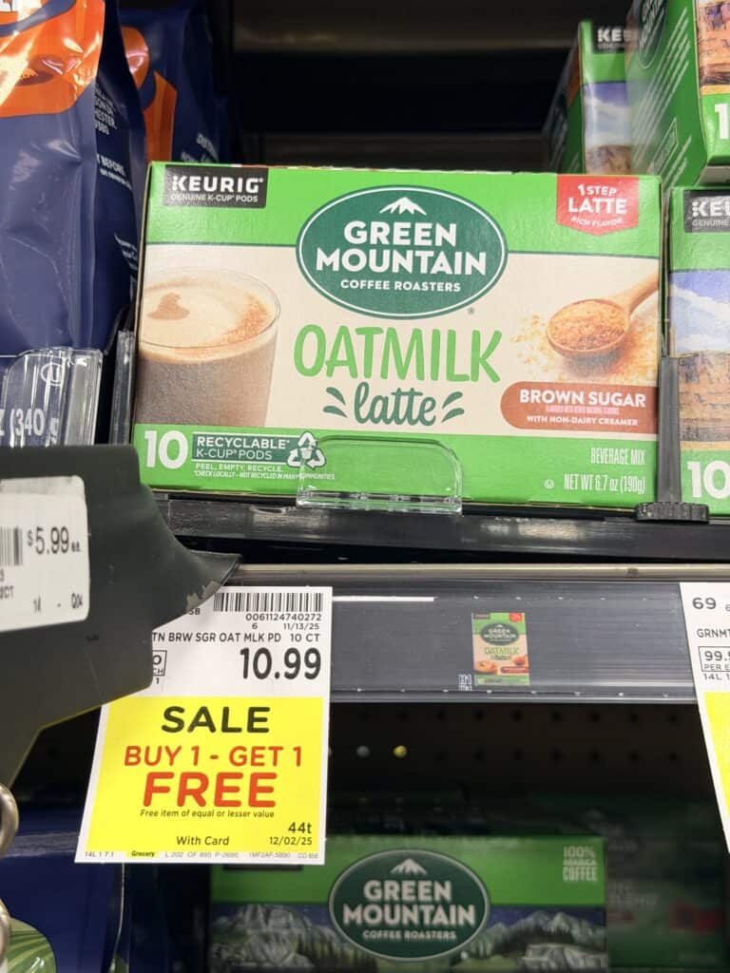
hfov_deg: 30.3
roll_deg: -0.6
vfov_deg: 39.7
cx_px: 365
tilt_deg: +6.9
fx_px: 1350
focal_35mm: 48
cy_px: 486
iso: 64
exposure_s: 1/60
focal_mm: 6.76
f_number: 1.78
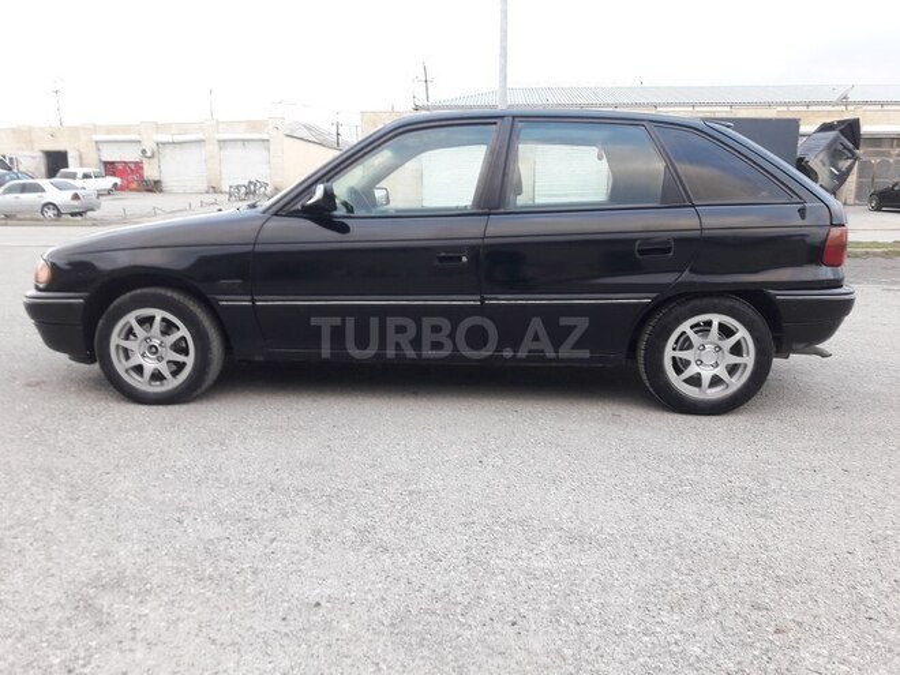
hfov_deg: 63.4
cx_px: 450
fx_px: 728
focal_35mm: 28
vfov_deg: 49.7
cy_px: 338
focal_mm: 3.7
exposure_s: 1/33
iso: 50
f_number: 1.9
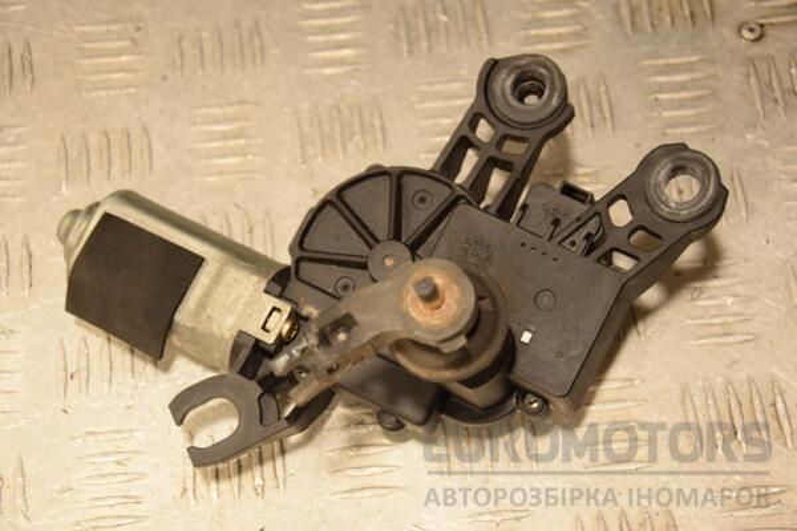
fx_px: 1926
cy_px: 266
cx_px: 398
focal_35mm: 87
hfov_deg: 23.4
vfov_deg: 15.7
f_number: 5
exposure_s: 1/200
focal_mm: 58
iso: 800
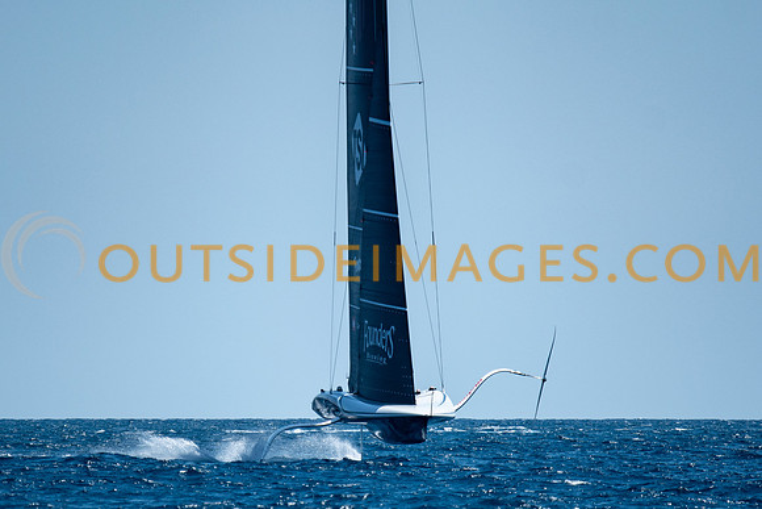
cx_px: 332
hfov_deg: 3.3
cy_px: 347
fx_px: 13214
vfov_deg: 2.2
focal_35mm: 624
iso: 200
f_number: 4
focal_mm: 300
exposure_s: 1/3200
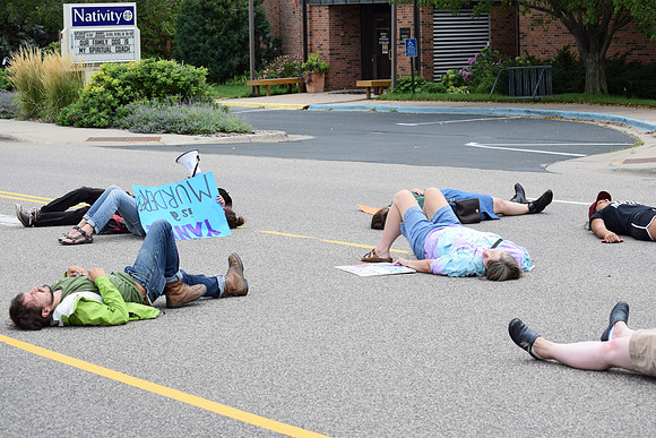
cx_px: 328
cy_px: 219
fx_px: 1504
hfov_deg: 24.6
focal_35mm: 82
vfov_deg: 16.6
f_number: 8
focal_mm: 55
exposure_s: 1/250
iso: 220
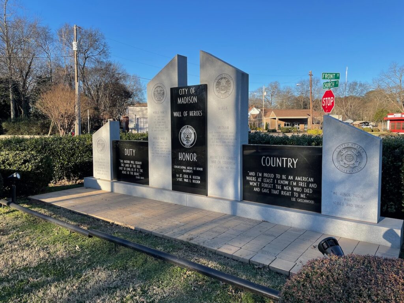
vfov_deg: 53.1
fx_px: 303
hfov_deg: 67.3
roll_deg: +0.7
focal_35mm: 26
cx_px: 202
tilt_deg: -4.0
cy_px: 152
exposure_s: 1/1473
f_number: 1.6
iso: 32
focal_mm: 4.2
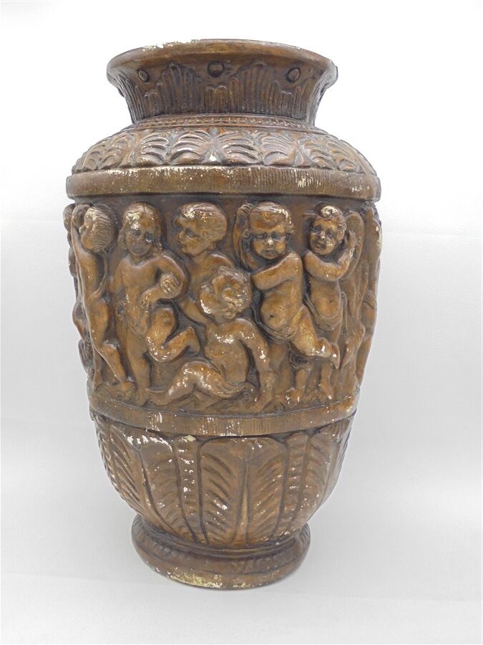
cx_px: 242
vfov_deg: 54.0
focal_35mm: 34
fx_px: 633
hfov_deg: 41.8
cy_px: 322
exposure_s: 1/30
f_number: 4
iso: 250
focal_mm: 6.1
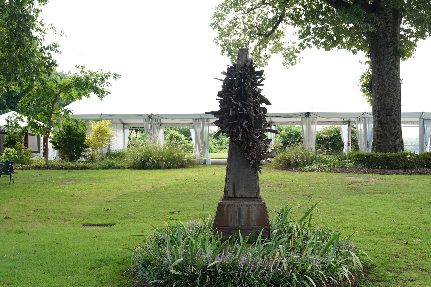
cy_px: 157
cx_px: 231
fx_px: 551
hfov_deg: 42.7
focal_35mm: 46
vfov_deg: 29.2
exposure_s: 1/100
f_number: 7.1
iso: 800
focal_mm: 40
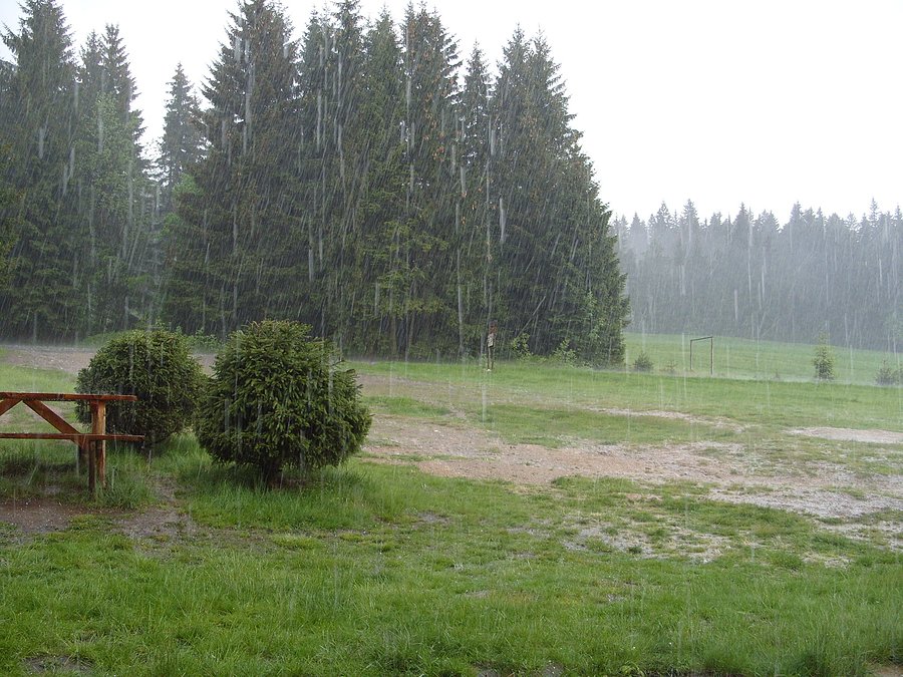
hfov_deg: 52.6
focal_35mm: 35
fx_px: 913
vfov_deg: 40.7
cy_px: 338
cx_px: 452
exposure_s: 1/60
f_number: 2.8
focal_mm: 7.8
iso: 80
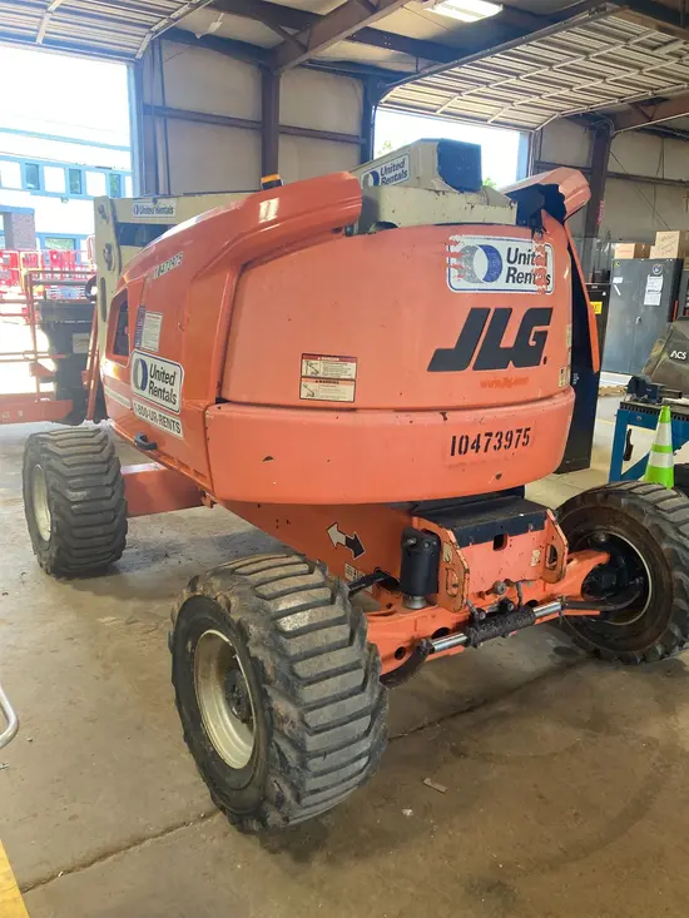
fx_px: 743
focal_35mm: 28
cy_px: 459
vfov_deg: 63.4
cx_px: 344
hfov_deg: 49.8
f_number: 1.8
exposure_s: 1/60
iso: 64
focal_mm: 3.99
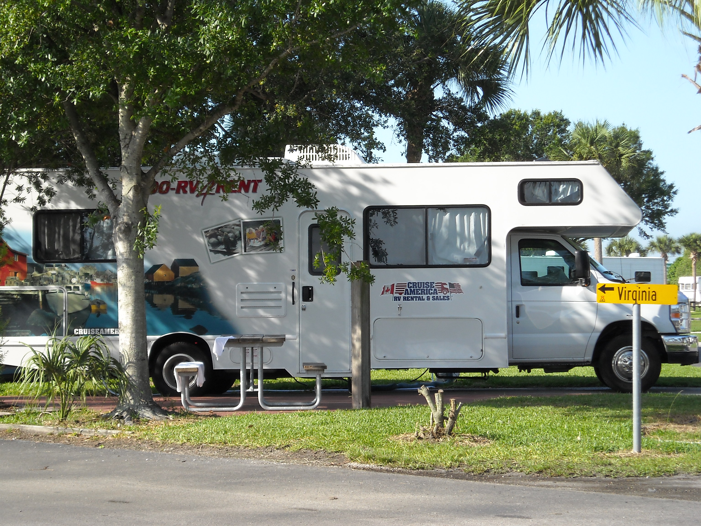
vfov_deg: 14.1
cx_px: 350
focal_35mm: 105
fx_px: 2126
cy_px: 263
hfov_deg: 18.7
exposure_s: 1/228
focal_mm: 17.1
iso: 64
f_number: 4.7
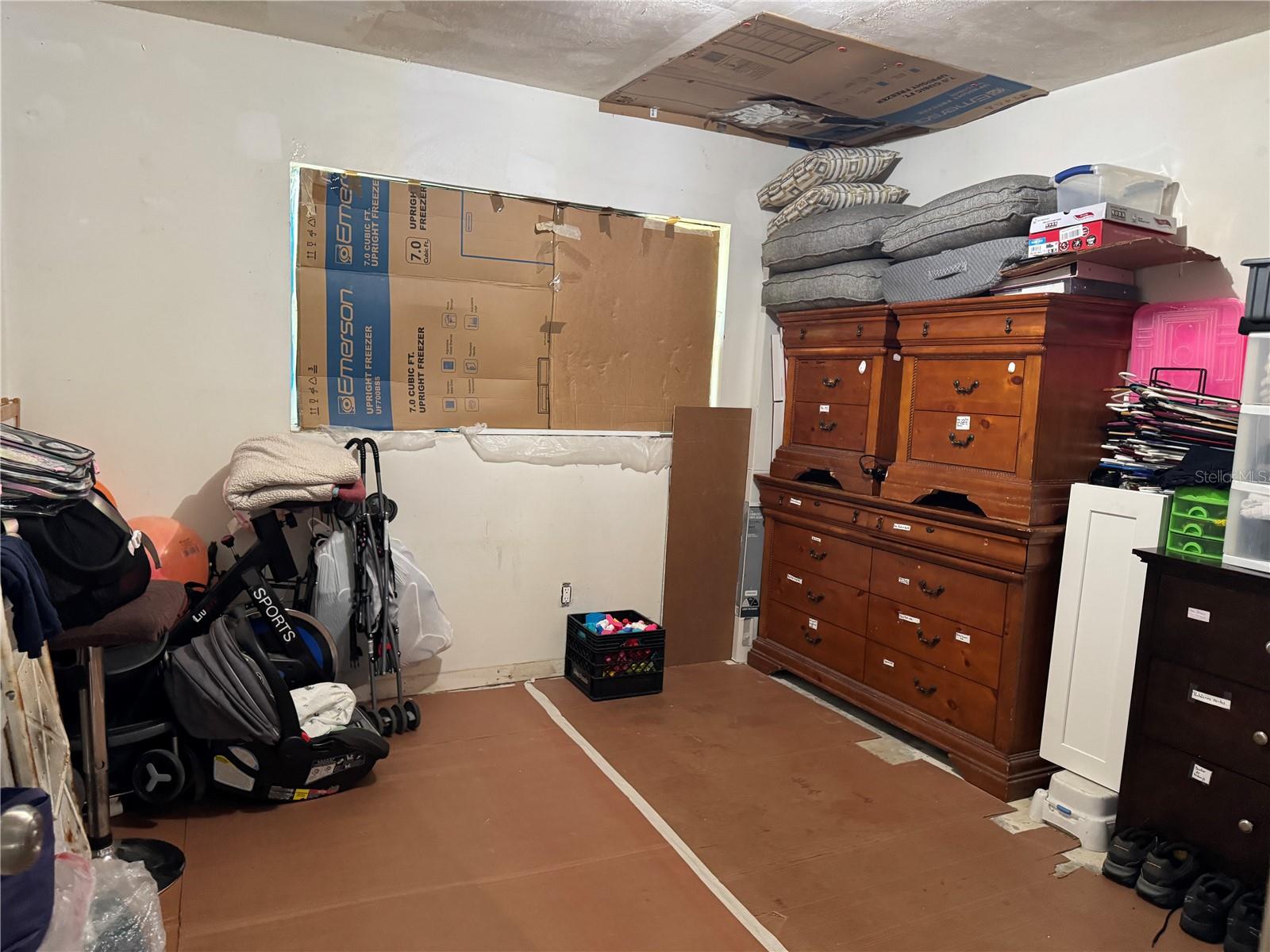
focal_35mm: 24
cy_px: 476
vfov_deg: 56.8
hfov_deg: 71.6
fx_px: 881
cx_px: 635
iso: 640
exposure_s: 1/60
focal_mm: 6.76
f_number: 1.78
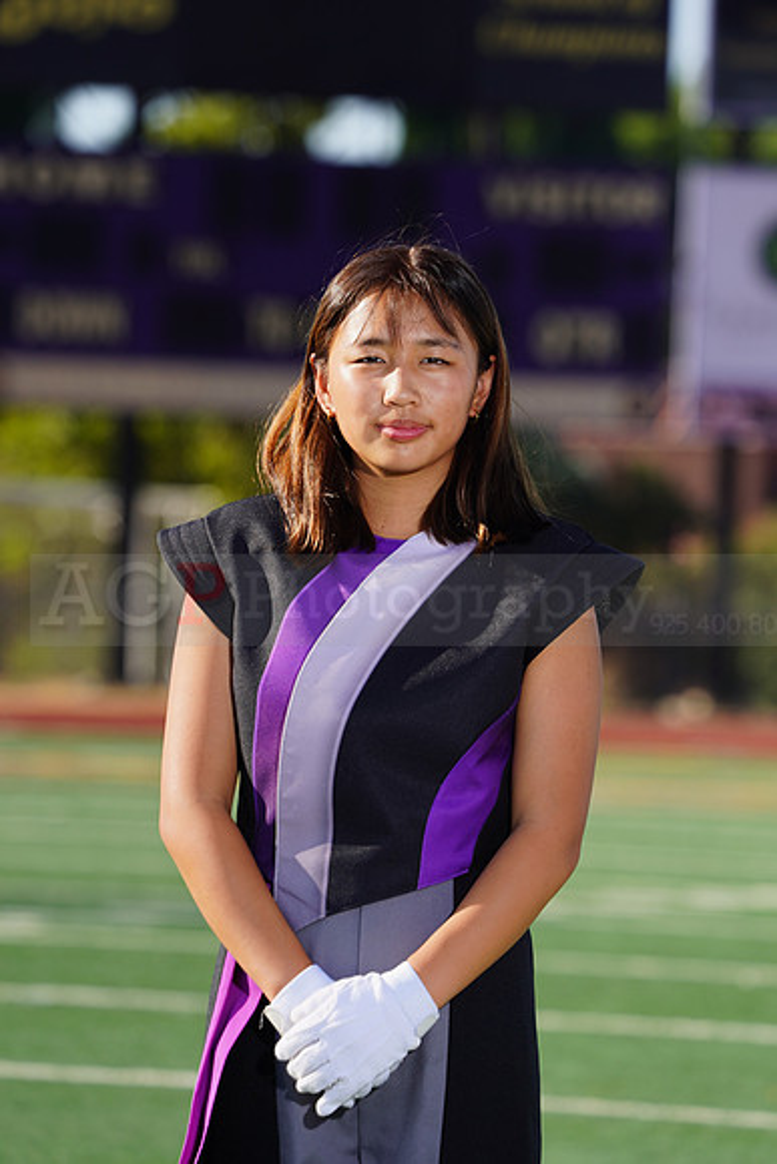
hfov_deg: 4.3
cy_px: 582
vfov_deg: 6.4
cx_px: 388
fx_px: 10385
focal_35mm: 321
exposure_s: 1/250
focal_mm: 321
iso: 100
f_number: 9
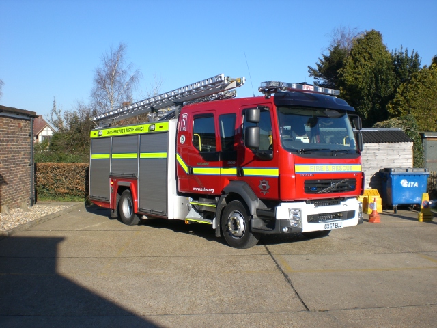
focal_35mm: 38
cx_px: 218
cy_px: 164
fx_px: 480
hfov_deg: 49.0
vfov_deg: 37.7
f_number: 4.4
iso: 50
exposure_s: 1/400
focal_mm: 6.3
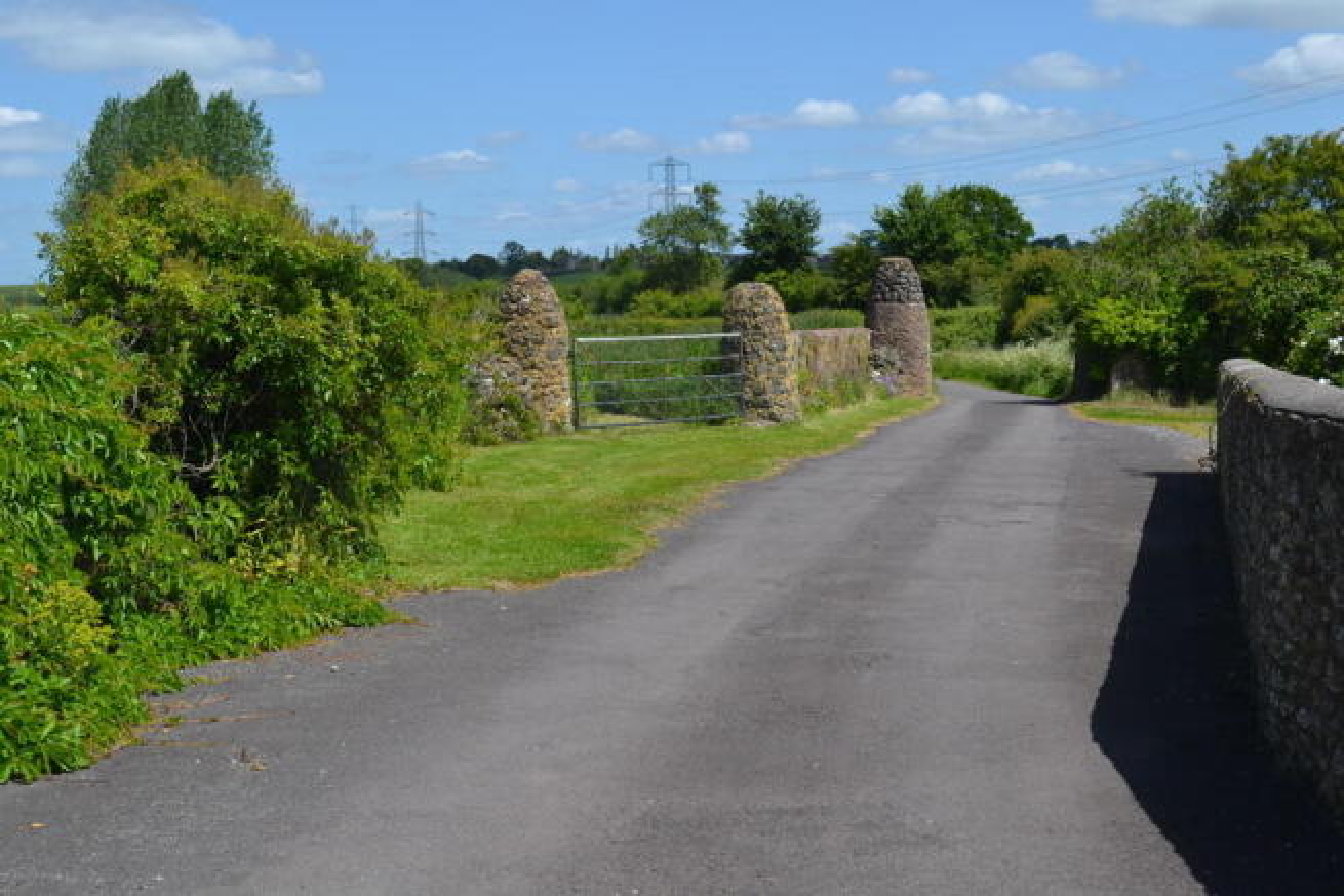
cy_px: 448
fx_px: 1960
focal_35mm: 52
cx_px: 672
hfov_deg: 37.8
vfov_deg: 25.8
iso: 100
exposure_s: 1/250
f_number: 8
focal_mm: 35
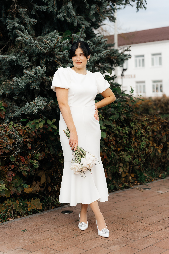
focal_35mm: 60
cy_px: 127
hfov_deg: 22.6
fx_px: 422
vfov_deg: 33.4
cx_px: 84
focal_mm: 60
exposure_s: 1/200
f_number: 2.8
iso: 100
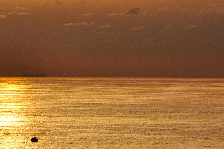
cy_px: 27
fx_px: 2451
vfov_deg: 3.5
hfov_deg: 5.2
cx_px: 108
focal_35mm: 394
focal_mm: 105
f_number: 13
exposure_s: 1/1000
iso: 200
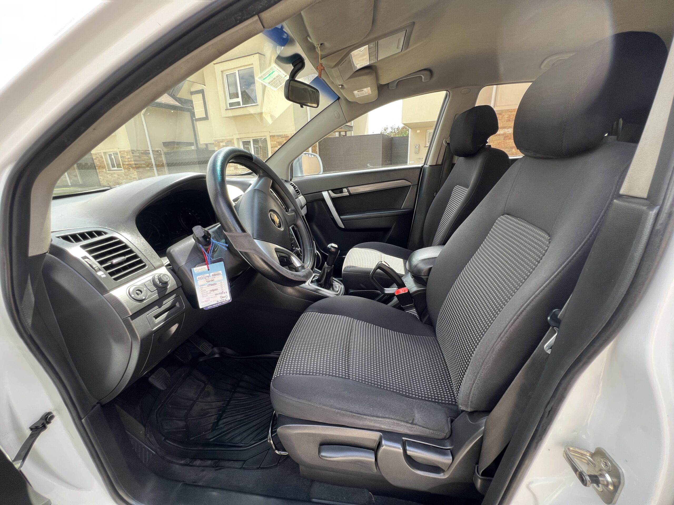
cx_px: 337
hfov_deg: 106.2
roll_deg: +1.4
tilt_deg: -19.4
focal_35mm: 13
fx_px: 253
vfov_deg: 89.9
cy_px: 252
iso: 32
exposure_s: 1/99
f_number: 1.8
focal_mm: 1.57
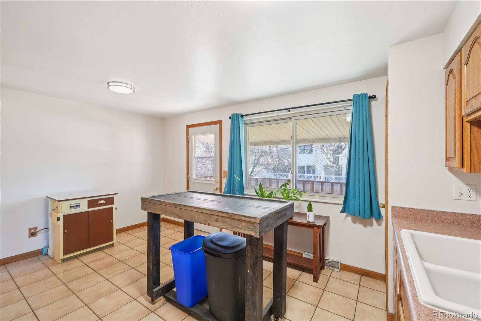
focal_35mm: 15
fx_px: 200
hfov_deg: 100.4
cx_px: 240
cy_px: 160
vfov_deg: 77.3
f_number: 8
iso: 800
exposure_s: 1/5
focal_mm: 10
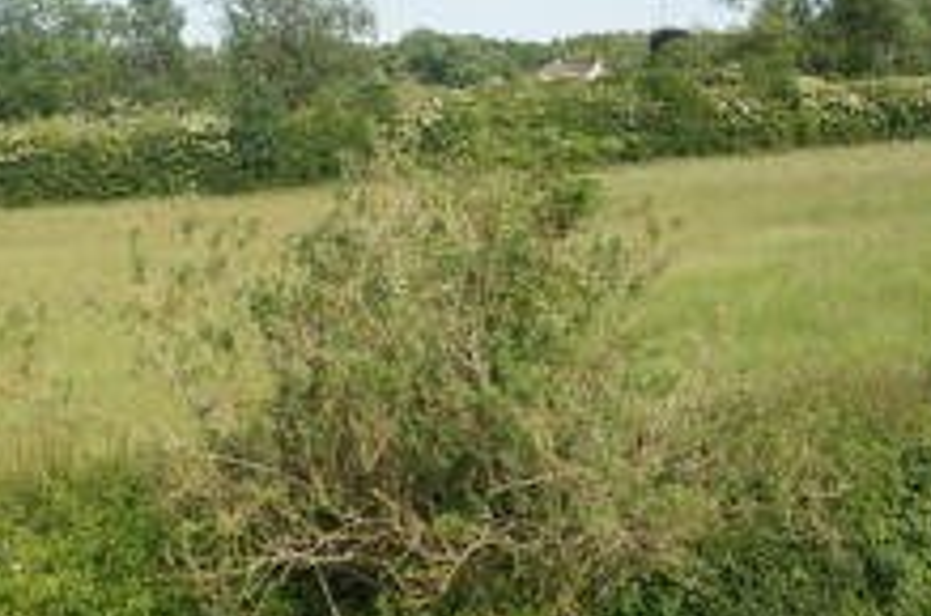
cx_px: 136
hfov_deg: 27.4
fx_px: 1858
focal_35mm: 72
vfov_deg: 18.8
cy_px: 208
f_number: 4.5
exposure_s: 1/500
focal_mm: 16
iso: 100
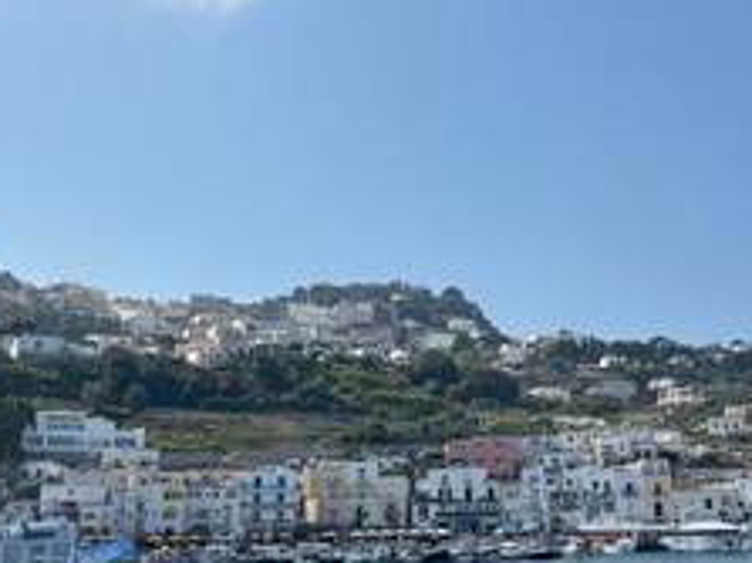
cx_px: 442
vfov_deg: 26.1
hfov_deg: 34.3
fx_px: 1216
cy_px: 276
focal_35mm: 56
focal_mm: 5.96
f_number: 1.6
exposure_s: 1/5348
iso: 50
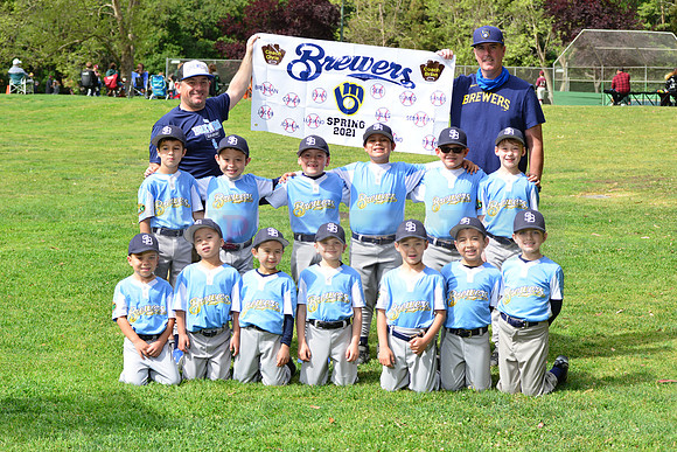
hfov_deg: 21.5
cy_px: 226
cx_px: 338
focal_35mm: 95
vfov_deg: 14.4
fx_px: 1787
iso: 200
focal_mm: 95
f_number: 10
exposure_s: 1/200
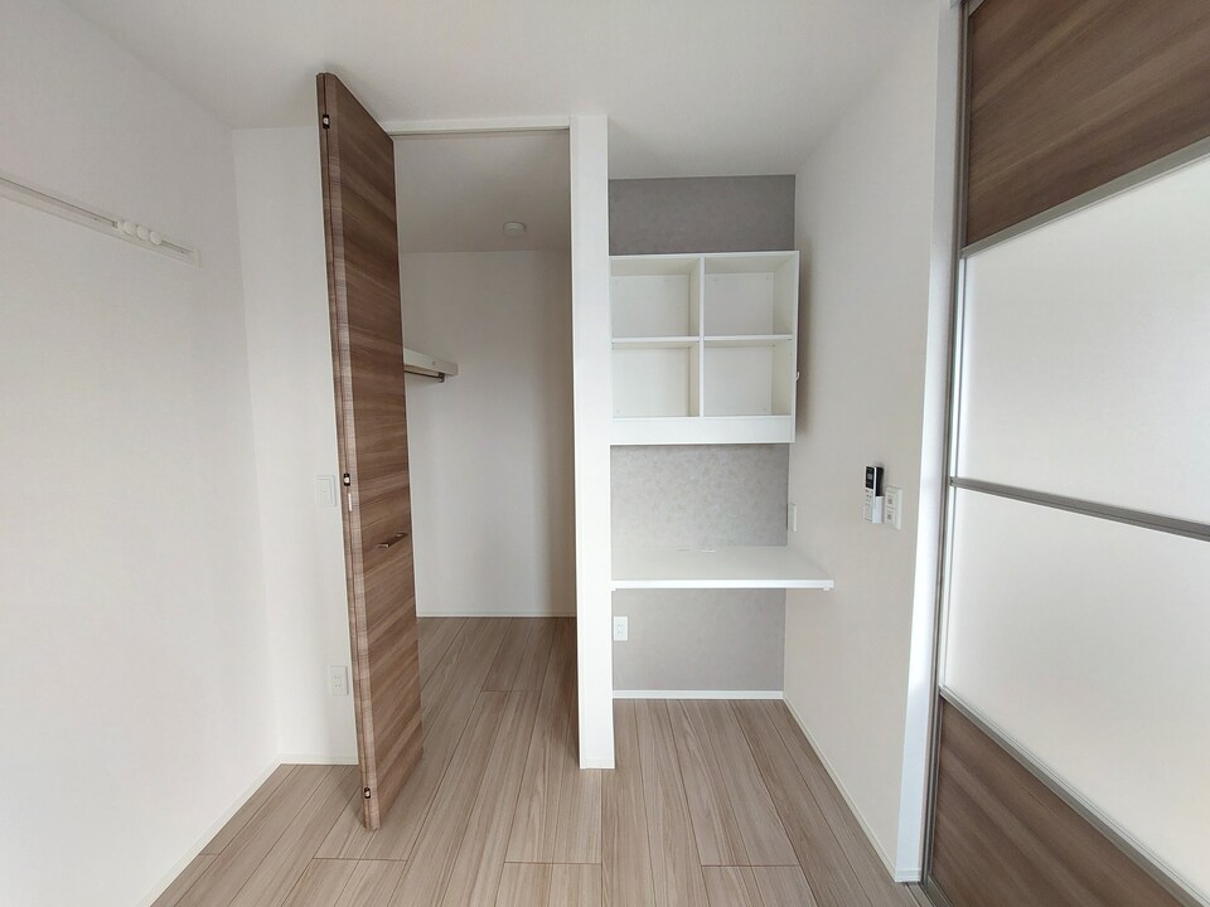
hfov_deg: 106.2
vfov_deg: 89.9
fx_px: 454
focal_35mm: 13
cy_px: 454
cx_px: 605
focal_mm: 1.74
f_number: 2.2
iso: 200
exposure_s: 1/50
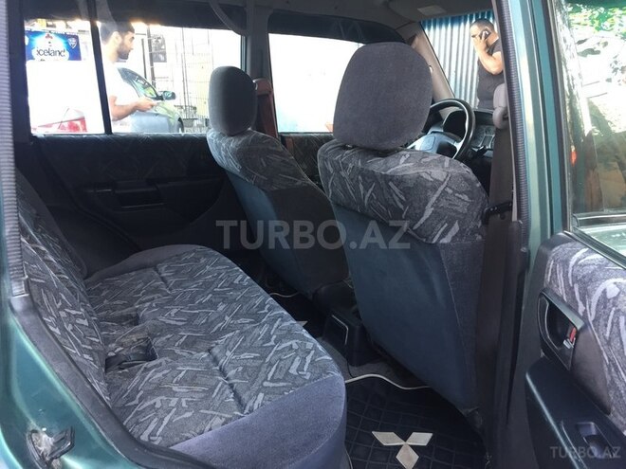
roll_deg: -1.6
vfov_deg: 48.2
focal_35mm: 29
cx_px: 313
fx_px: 524
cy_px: 234
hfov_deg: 61.7
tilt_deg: -15.3
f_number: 2.2
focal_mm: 4.15
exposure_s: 1/33
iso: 100
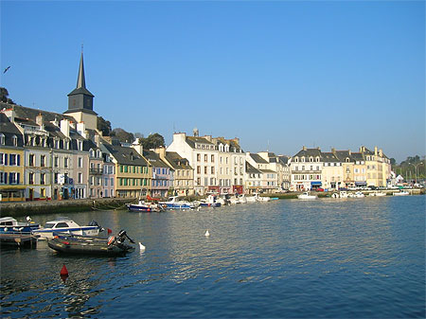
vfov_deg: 41.8
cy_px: 160
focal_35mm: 34
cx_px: 213
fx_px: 418
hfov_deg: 54.0
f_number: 4.9
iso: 50
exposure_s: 1/382
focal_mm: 5.7
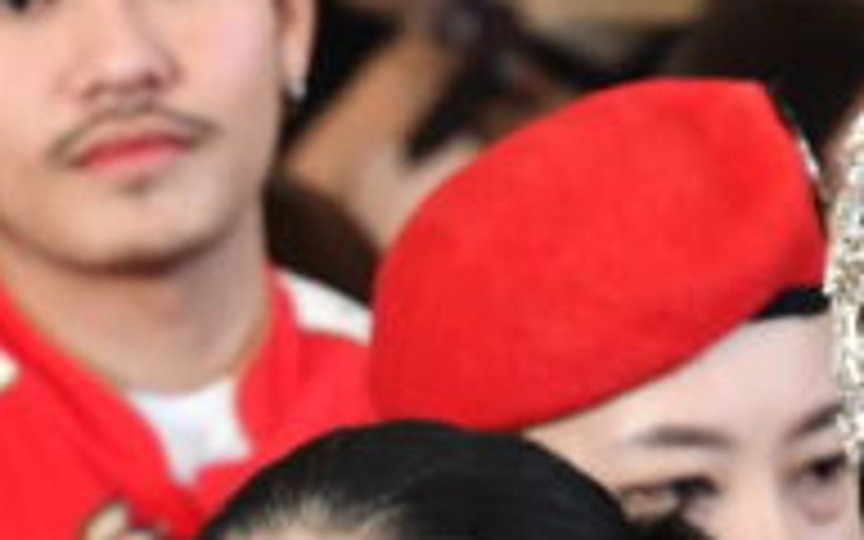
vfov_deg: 2.0
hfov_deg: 3.2
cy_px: 875
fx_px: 15329
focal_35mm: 651
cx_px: 693
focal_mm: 80
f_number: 4
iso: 1600
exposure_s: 1/160
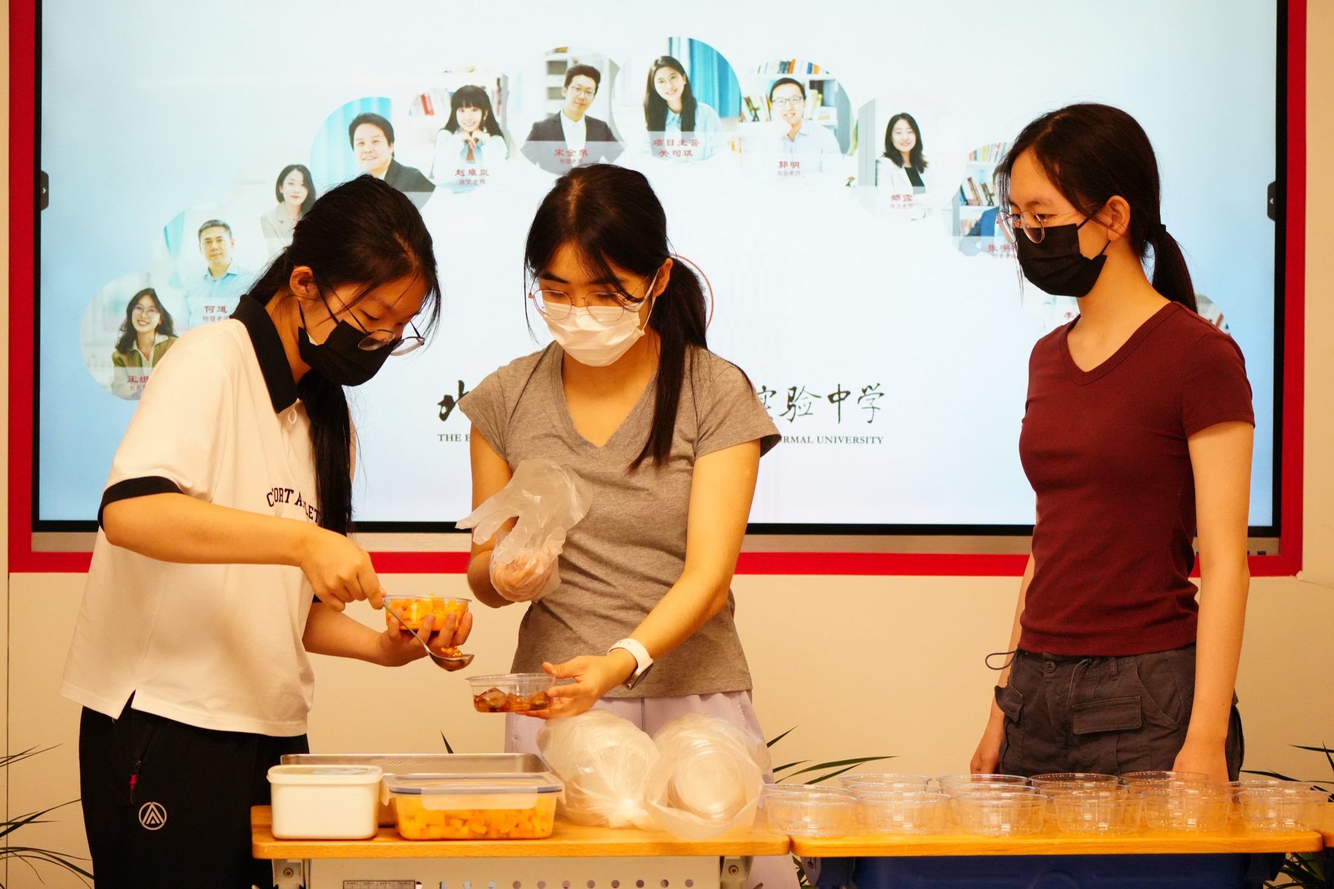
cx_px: 667
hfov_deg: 14.4
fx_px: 5279
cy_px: 444
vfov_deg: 9.6
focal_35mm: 142
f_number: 5
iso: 4000
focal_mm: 95
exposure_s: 1/320
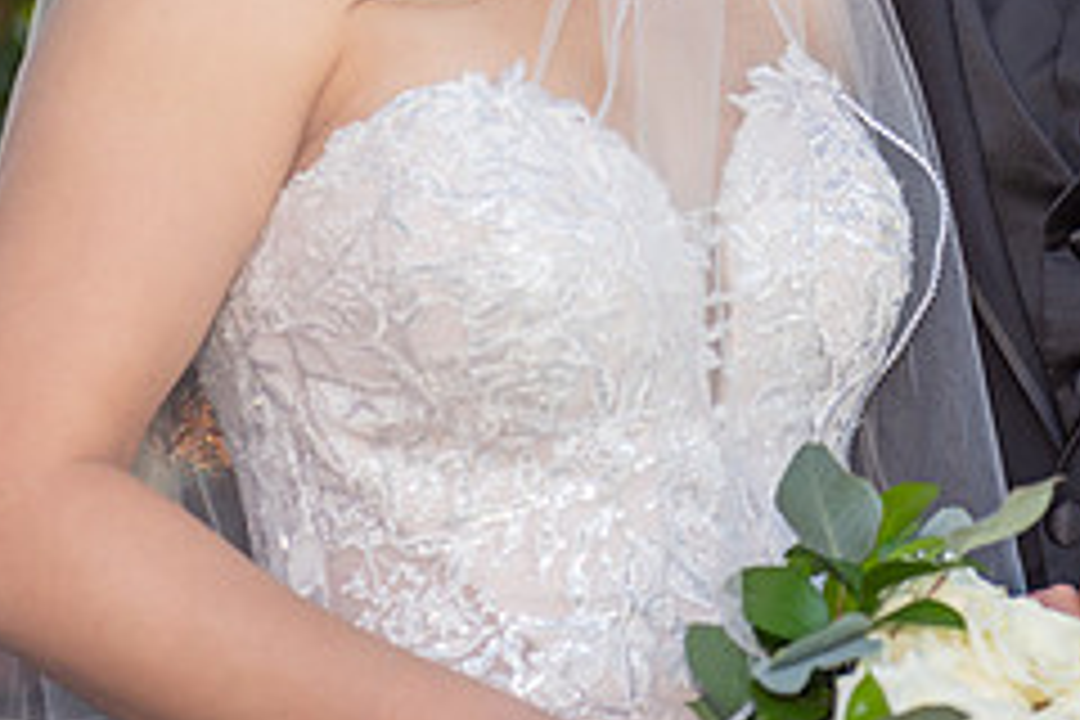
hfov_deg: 12.1
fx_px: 5070
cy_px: -128
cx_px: 837
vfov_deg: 8.0
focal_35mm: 169
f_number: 3.5
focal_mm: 70
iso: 200
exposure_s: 1/160
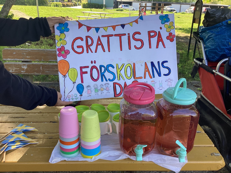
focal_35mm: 31
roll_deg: -1.6
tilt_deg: -21.8
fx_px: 207
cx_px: 116
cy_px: 86
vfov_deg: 45.4
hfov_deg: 58.4
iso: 25
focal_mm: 3.3
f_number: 2.4
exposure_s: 1/121
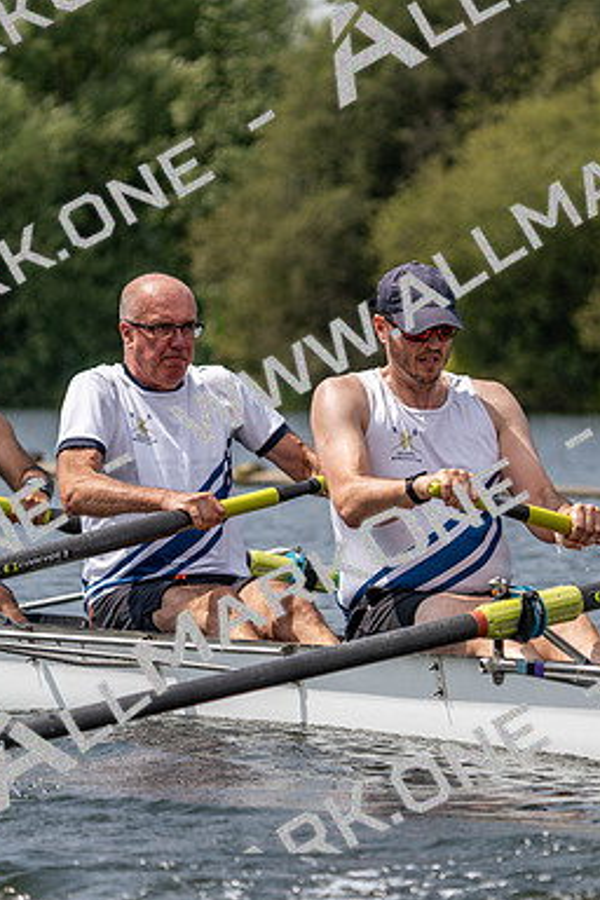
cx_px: 459
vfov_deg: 6.8
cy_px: 451
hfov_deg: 4.5
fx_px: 7549
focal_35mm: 302
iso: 160
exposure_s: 1/1600
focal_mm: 200
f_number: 5.6
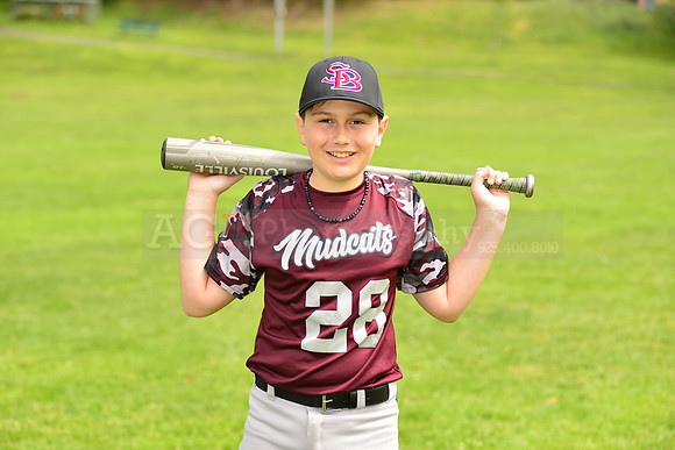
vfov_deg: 13.7
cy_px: 225
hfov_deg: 20.4
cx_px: 338
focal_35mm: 100
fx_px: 1875
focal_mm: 100
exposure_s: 1/250
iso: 100
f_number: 5
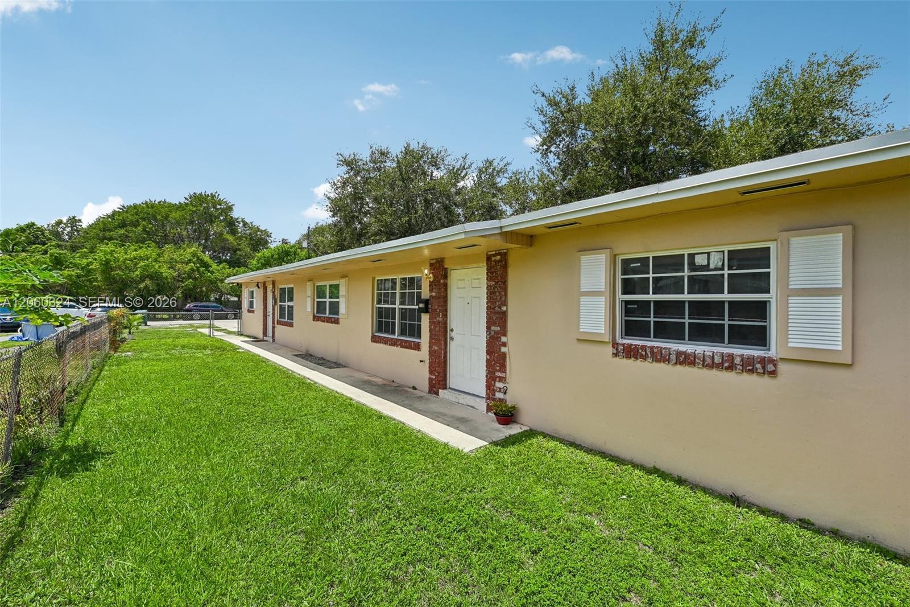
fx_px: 354
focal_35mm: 14
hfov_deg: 104.3
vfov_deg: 81.2
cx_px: 455
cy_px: 304
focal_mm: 14
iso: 100
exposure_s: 1/320
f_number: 8
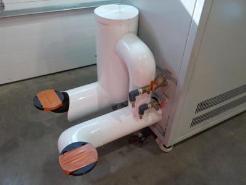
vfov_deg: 46.8
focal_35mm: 30
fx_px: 213
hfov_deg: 60.0
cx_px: 123
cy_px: 92
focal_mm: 4.1
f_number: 3.3
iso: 125
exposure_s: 1/40
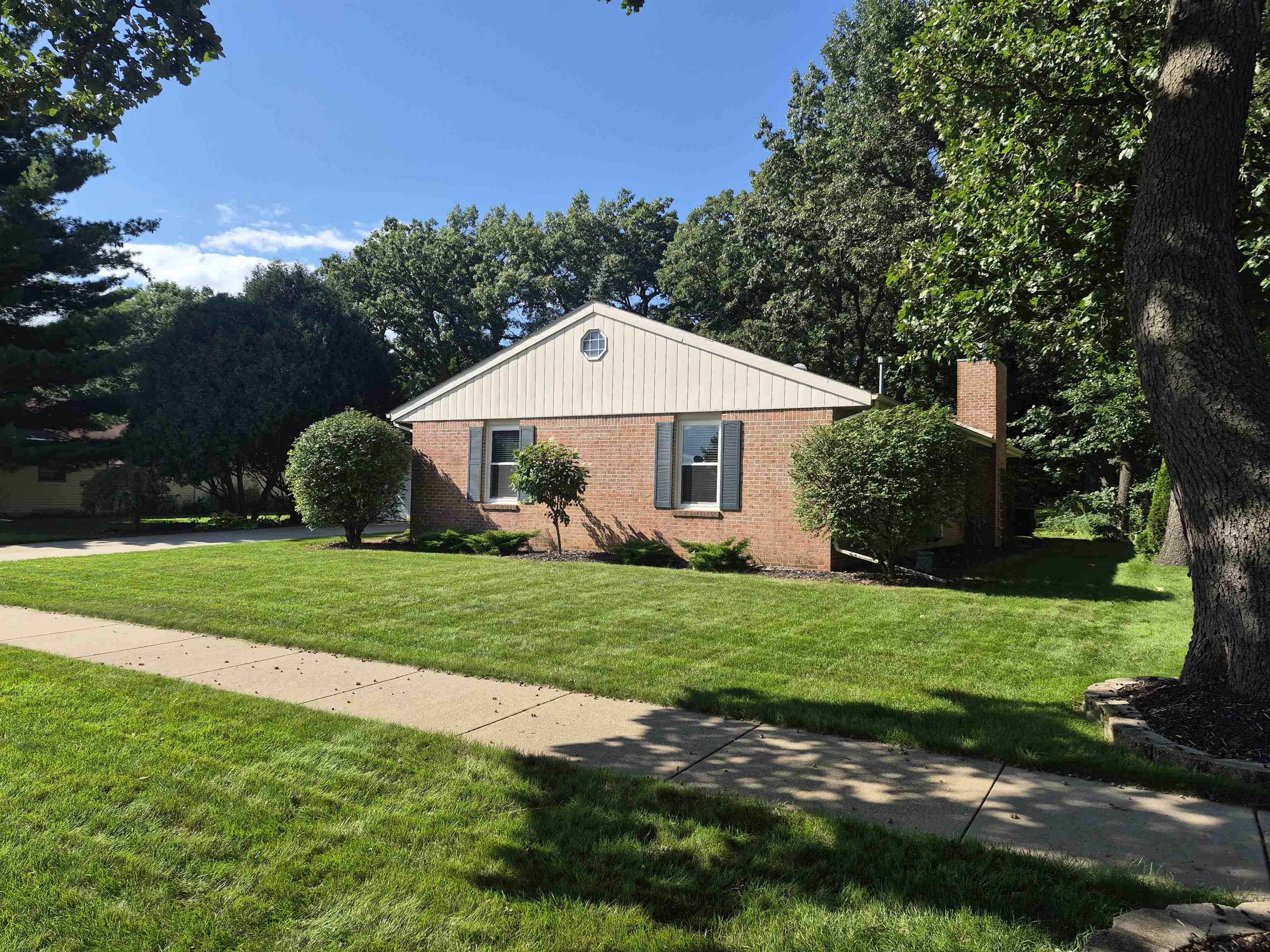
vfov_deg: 58.9
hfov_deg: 73.9
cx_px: 635
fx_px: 844
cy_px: 476
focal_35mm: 23
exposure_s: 1/3576
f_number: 1.8
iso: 80
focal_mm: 5.4
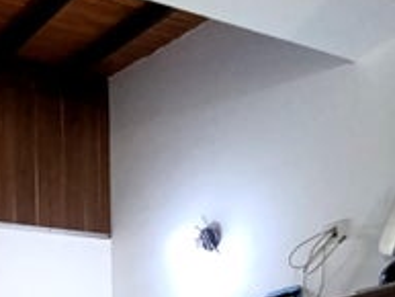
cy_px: 399
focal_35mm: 53
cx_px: 18
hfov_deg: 33.6
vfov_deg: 23.8
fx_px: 605
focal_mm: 1.65
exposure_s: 1/20
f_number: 2.2
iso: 1000
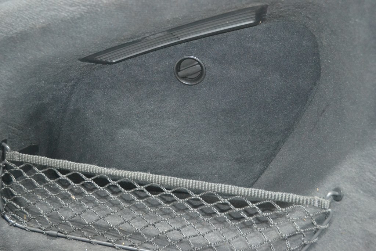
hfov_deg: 38.9
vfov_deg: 26.5
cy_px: 126
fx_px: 533
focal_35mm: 51
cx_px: 188
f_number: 5
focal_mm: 34
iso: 3200
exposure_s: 1/60
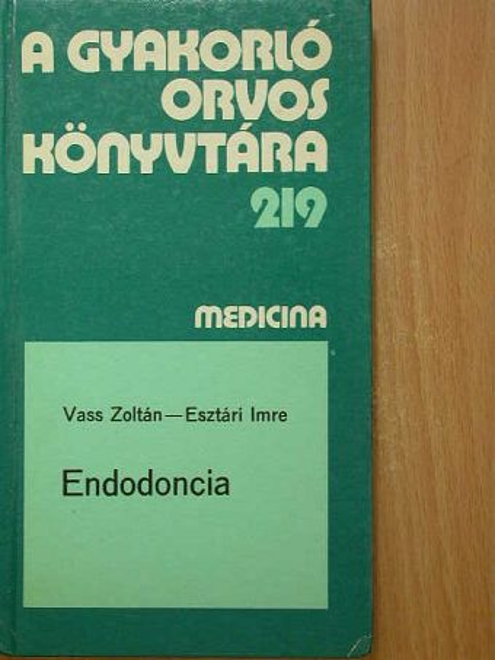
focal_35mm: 72
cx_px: 248
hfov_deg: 20.4
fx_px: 1372
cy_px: 330
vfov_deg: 27.0
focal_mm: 14.9
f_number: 3.3
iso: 100
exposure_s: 1/28.6
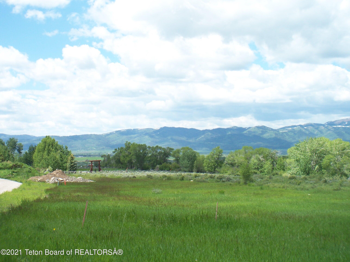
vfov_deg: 24.0
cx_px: 175
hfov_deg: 31.7
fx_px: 617
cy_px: 131
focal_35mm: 61
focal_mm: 9.9
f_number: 4.1
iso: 64
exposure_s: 1/320
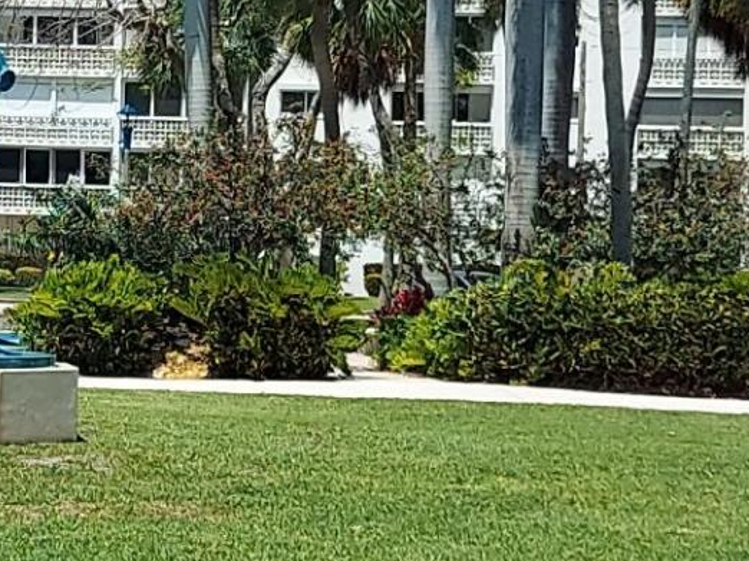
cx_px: 59
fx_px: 2985
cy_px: 158
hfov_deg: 14.1
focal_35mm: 138
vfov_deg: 10.7
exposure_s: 1/1543
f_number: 2
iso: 50
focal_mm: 4.6
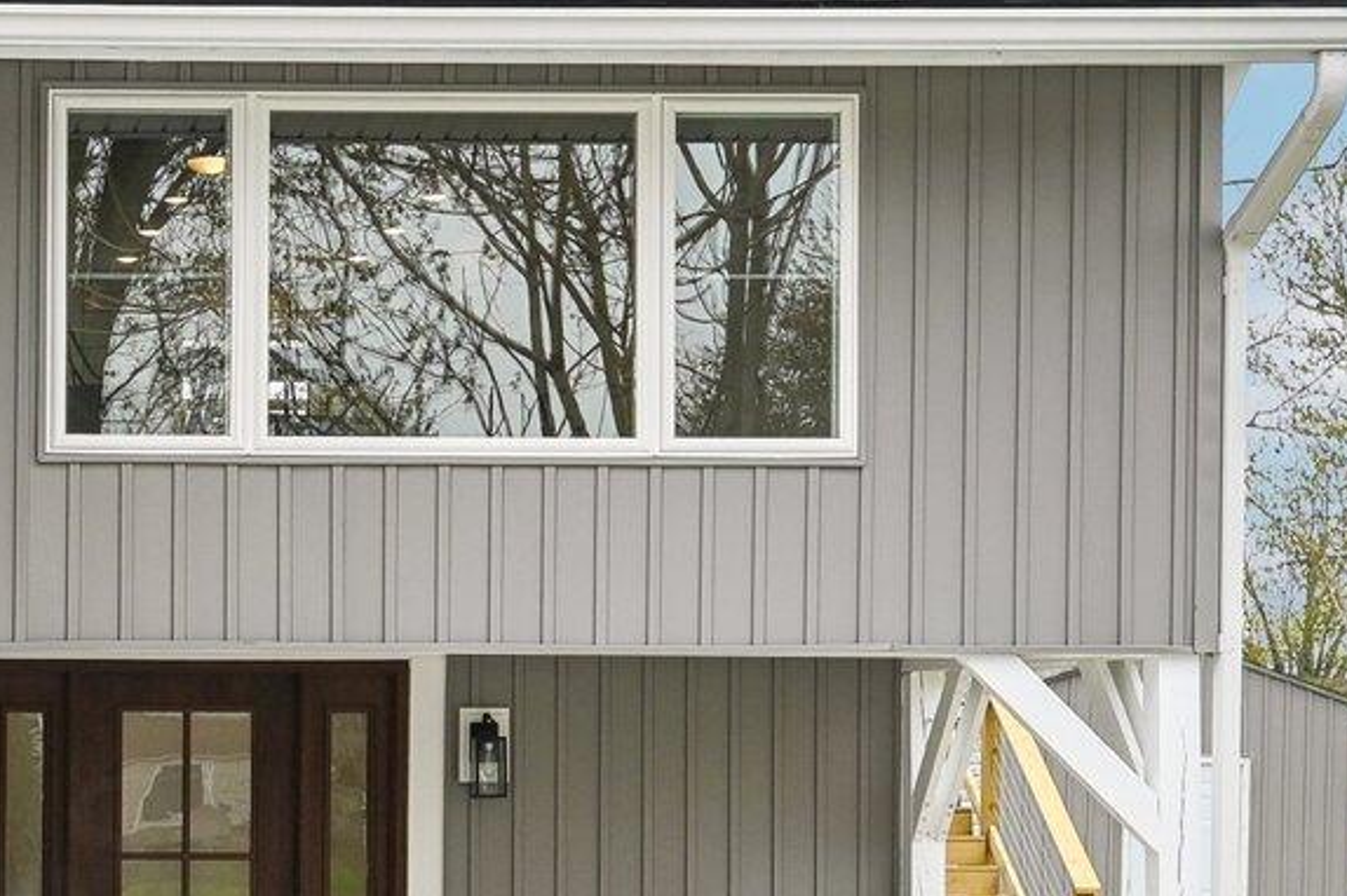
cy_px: 844
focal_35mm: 107
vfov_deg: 12.7
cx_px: -310
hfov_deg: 18.1
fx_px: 4001
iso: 400
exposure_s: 1/750
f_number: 5.6
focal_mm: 30
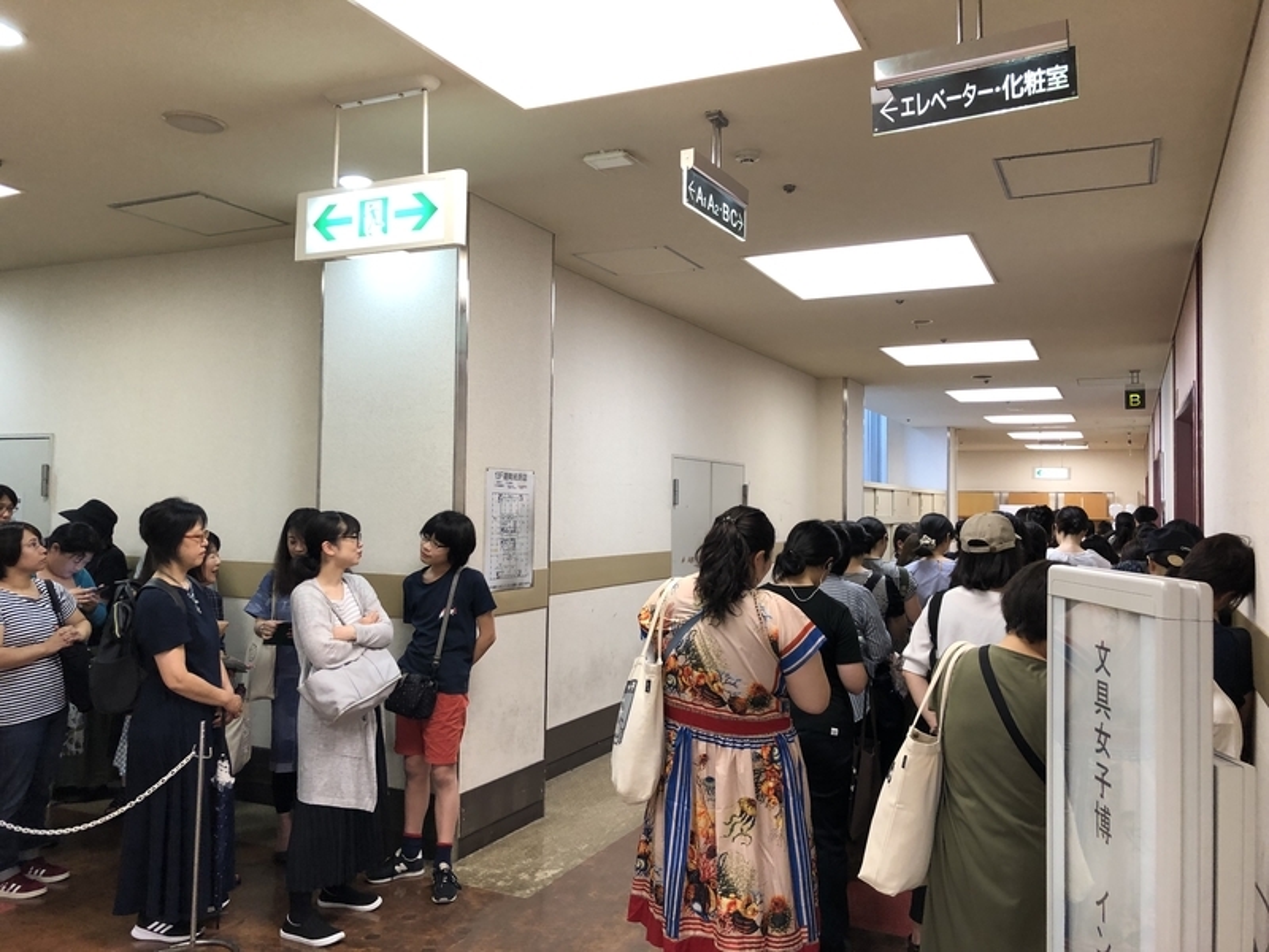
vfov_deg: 49.7
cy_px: 476
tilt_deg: +1.4
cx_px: 634
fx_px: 1026
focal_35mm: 28
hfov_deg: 63.4
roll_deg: -0.1
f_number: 1.8
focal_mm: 4
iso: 40
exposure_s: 1/25
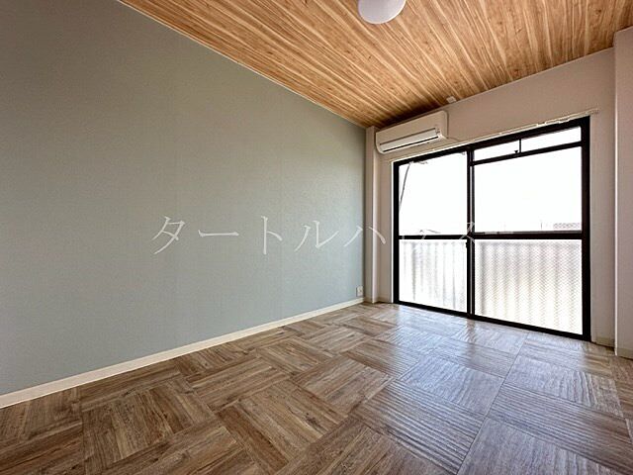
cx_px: 316
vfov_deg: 85.7
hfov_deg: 102.1
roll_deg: -0.2
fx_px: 256
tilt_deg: +0.2
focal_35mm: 14
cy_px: 238
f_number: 2.2
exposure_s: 1/99
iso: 64
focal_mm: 2.22
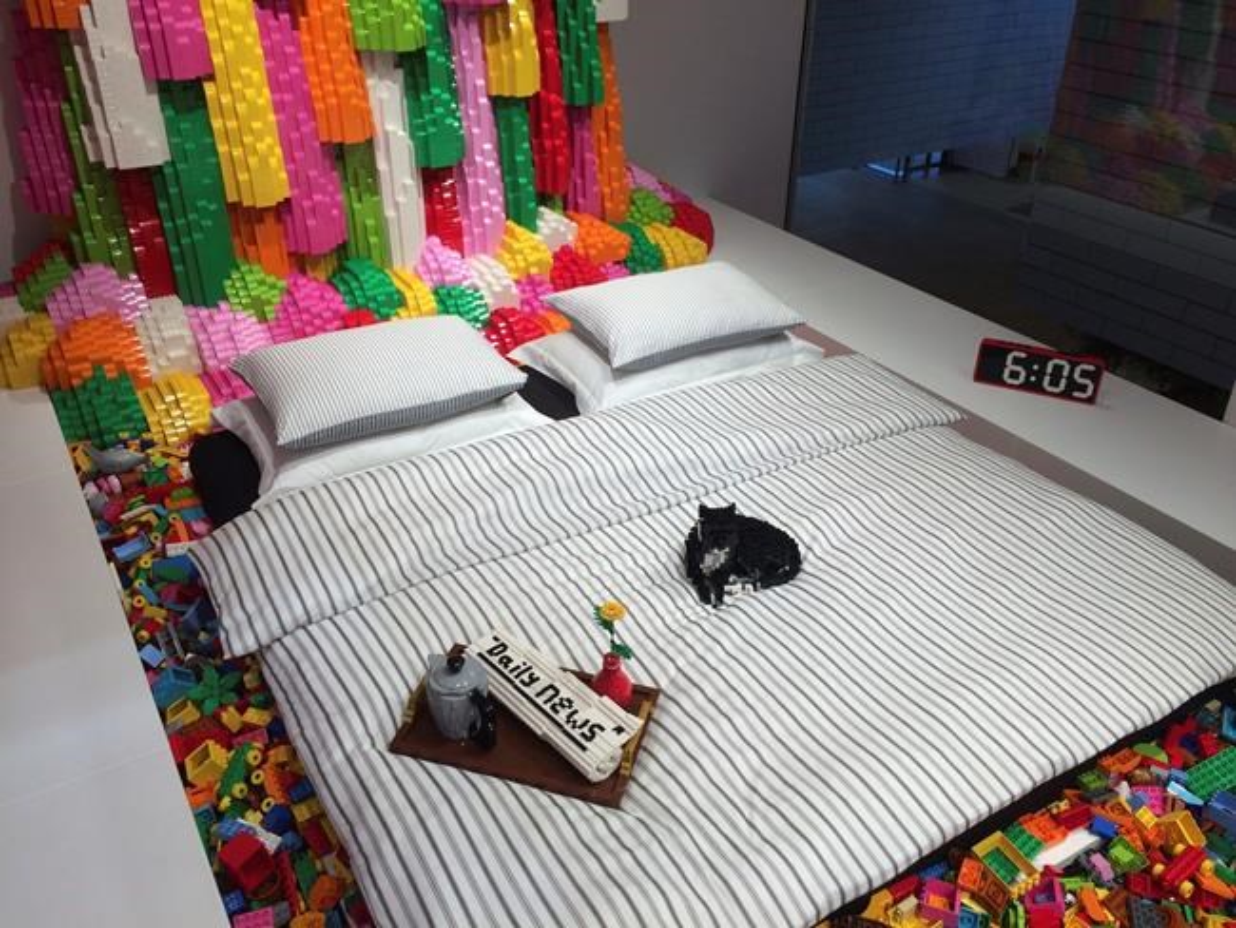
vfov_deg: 48.3
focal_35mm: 29
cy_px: 464
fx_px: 1036
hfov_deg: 61.6
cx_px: 618
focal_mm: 4.15
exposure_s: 1/100
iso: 40
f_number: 2.2
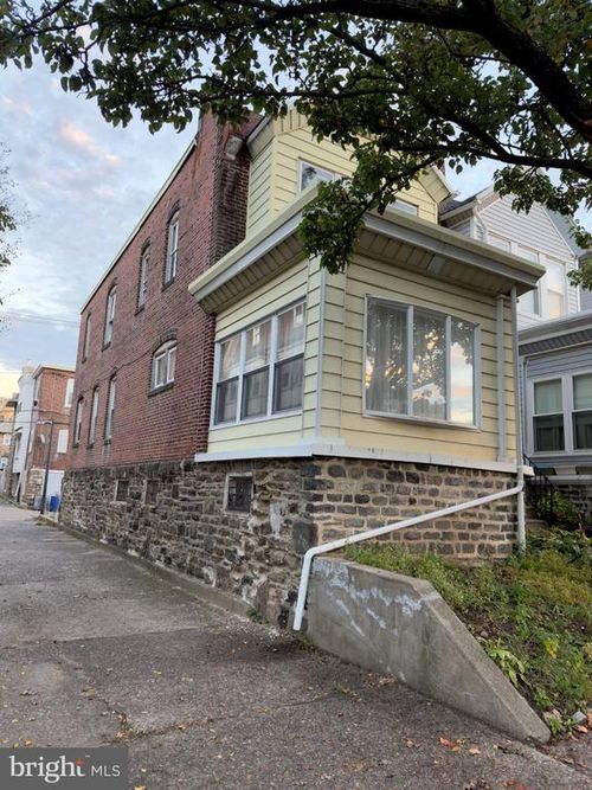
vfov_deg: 71.6
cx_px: 296
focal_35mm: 24
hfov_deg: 56.8
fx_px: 547
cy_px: 395
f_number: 1.78
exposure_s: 1/82
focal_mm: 6.76
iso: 160
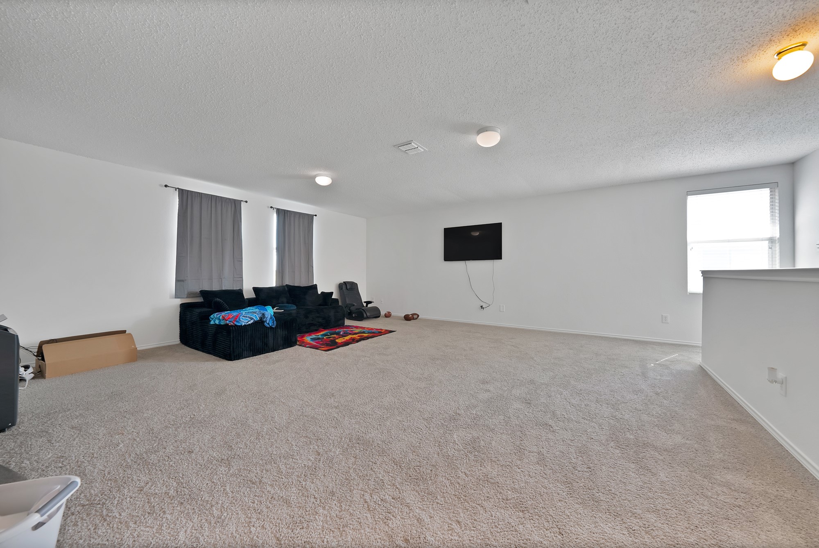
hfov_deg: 112.6
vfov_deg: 90.1
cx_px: 410
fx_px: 273
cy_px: 274
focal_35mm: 12
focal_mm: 12
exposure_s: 1/3
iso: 640
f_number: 9
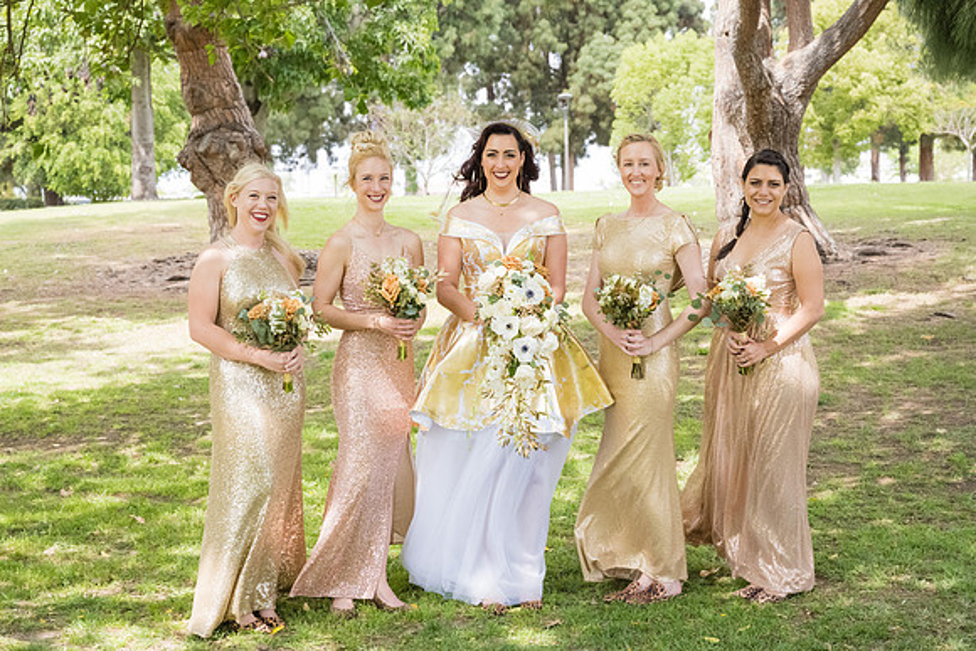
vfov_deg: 24.2
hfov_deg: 35.6
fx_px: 1519
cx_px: 488
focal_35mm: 56
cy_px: 326
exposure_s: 1/640
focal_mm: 56
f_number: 6.3
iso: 1250
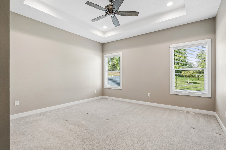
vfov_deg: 70.4
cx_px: 113
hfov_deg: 93.3
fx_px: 107
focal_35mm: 17
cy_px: 75
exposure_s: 1/30
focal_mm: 17
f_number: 8
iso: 500
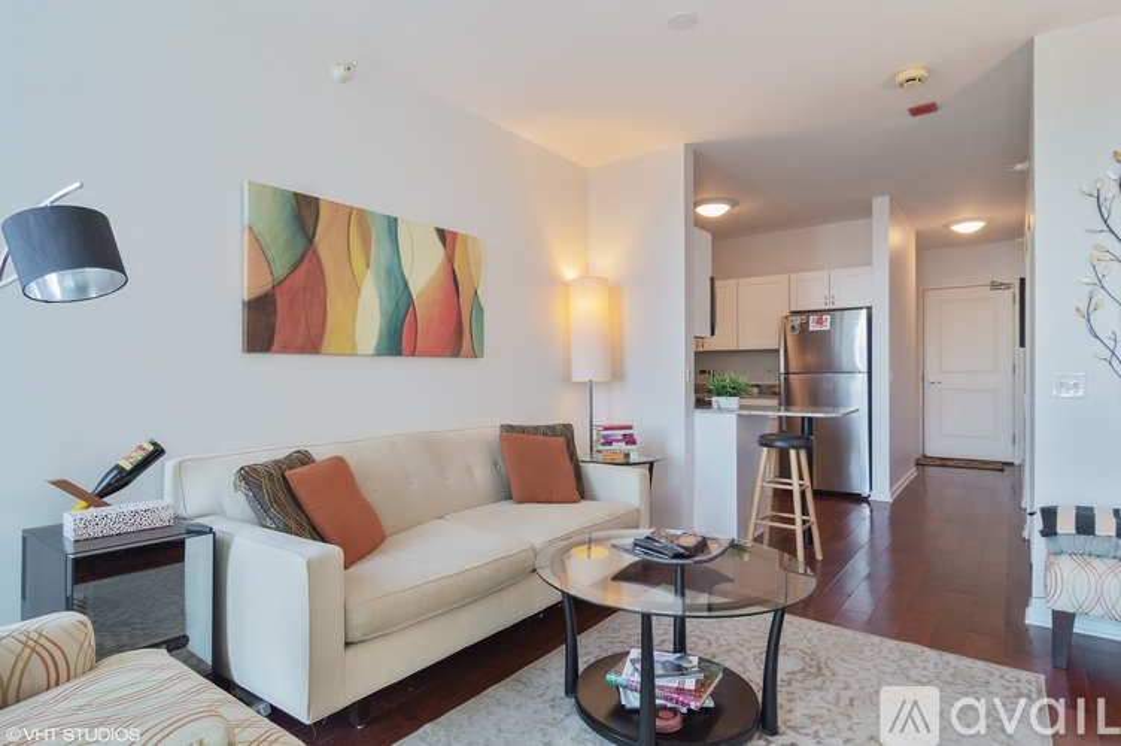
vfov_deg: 67.3
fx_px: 560
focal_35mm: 18
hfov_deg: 90.1
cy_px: 373
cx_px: 560
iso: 200
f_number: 8
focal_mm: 12
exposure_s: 1/6
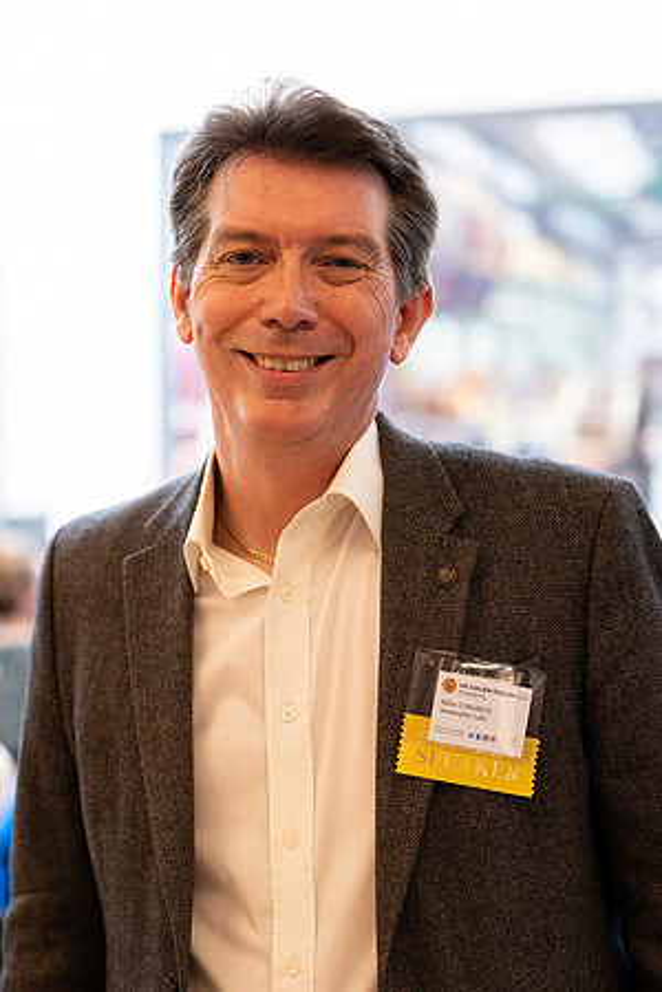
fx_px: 2112
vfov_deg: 26.5
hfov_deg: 17.8
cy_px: 486
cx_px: 267
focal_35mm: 77
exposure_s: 1/125
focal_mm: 50
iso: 800
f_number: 2
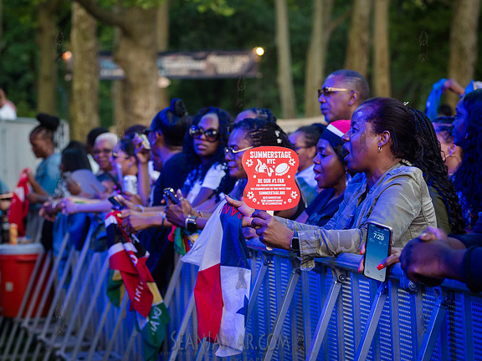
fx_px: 1713
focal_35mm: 123
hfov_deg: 16.0
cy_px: 198
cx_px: 248
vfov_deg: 12.0
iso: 1000
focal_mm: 100
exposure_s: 1/250
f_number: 4.5
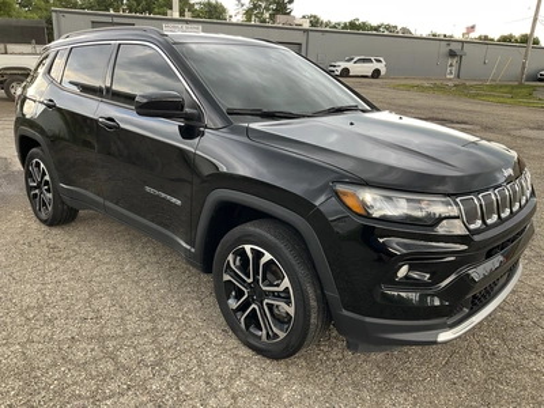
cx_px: 272
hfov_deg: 61.7
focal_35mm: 29
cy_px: 204
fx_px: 456
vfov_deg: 48.2
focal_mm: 3
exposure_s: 1/122
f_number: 1.8
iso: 40
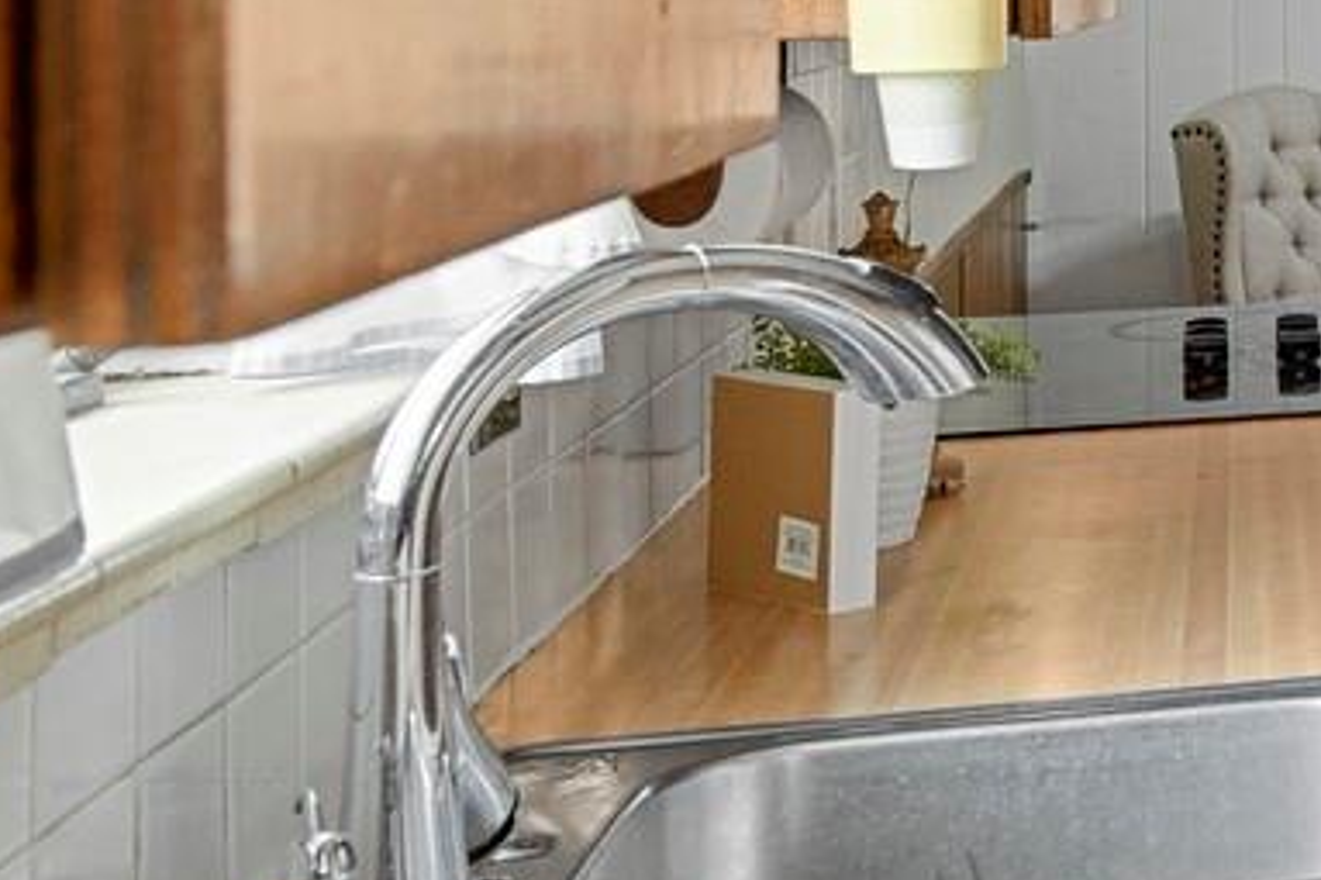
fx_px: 2604
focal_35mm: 71
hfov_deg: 19.9
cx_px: 2437
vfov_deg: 18.5
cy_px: -52
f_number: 8
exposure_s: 3
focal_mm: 17
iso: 250
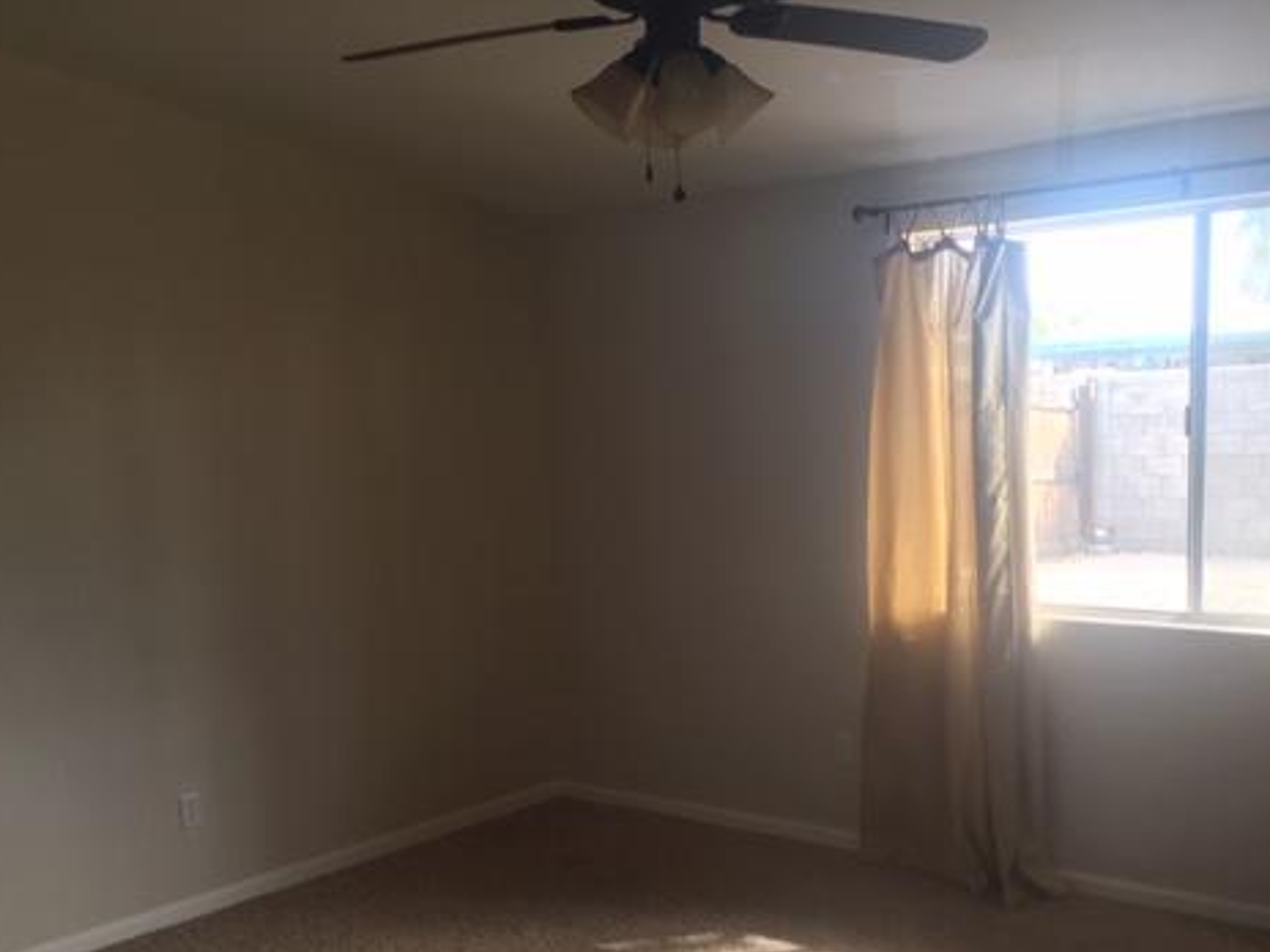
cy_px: 651
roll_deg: +2.4
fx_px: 1468
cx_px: 703
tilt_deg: -8.5
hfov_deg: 46.7
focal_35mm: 40
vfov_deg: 35.5
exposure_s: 1/40
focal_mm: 4.15
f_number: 2.2
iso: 32
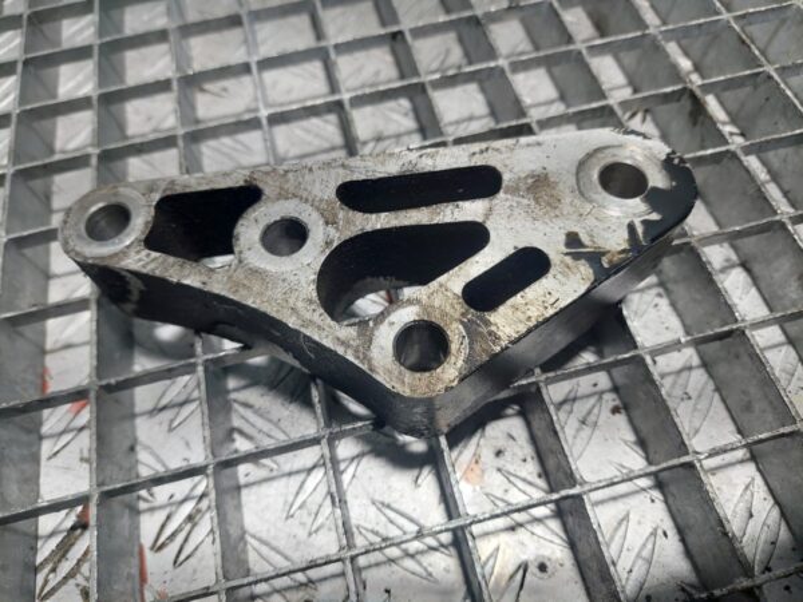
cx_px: 402
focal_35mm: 25
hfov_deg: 69.4
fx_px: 580
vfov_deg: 54.9
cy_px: 301
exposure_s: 1/100
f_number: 1.8
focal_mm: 5.23
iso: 64
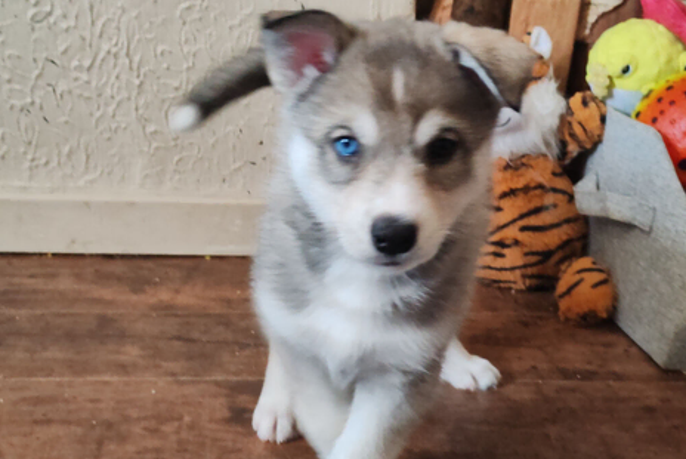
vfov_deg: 23.4
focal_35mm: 58
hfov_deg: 34.5
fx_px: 1106
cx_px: 345
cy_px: 212
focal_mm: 6.12
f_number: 1.9
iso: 2500
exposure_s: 1/50
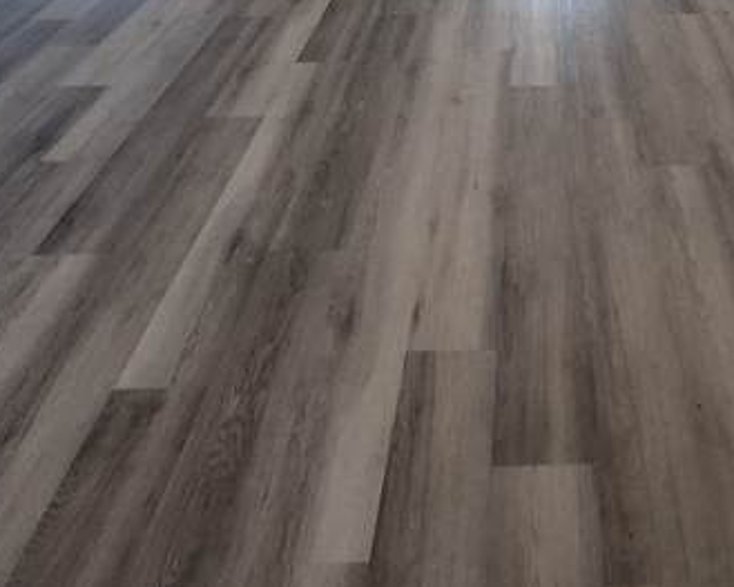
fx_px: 804
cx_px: 522
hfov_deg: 47.8
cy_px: -382
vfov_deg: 24.9
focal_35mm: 37
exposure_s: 1/60
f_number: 2.2
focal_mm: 1.74
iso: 125
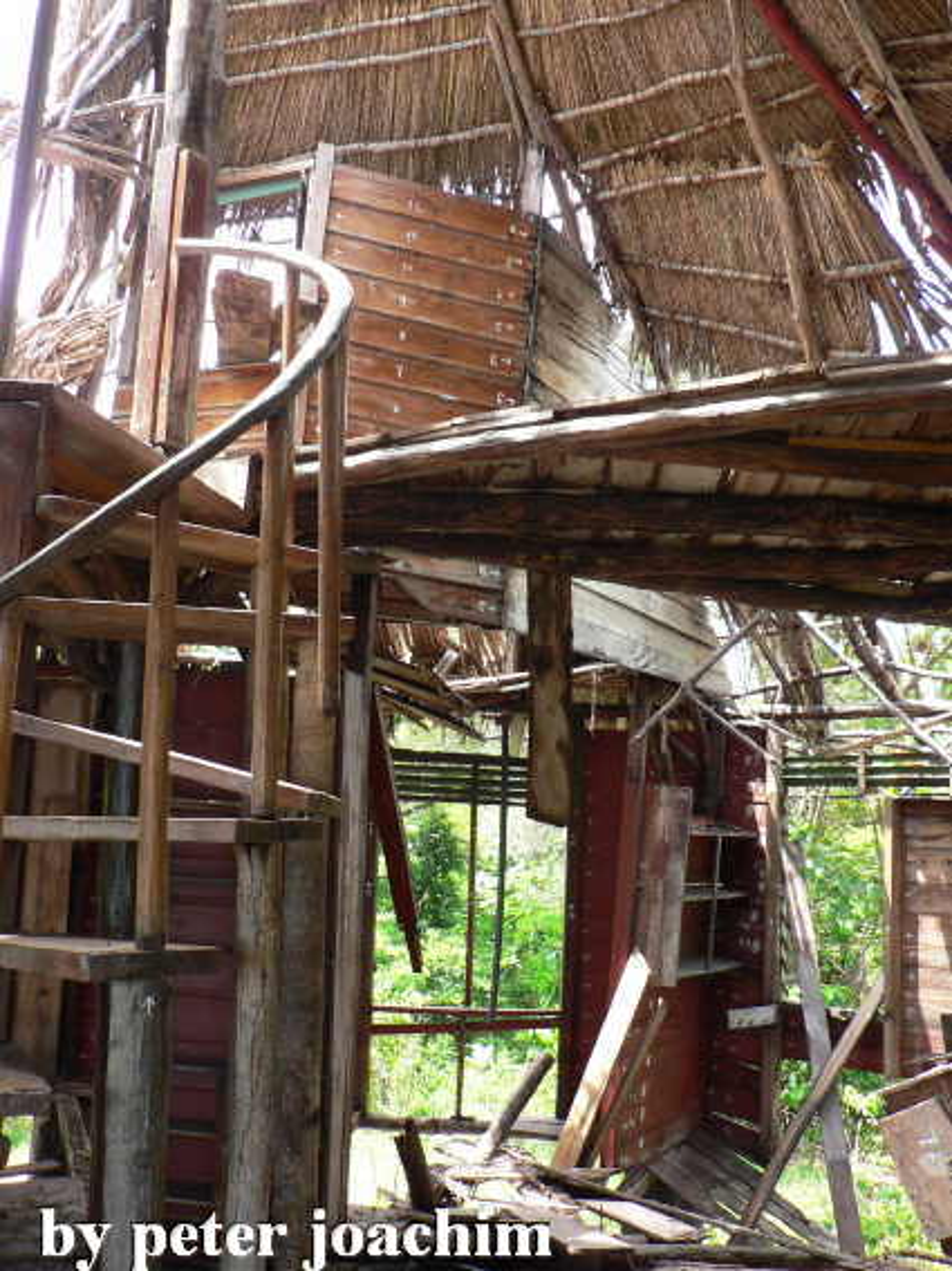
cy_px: 636
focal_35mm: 35
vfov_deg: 52.6
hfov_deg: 40.7
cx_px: 476
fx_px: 1284
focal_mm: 6
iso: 64
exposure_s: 1/60
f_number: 2.8
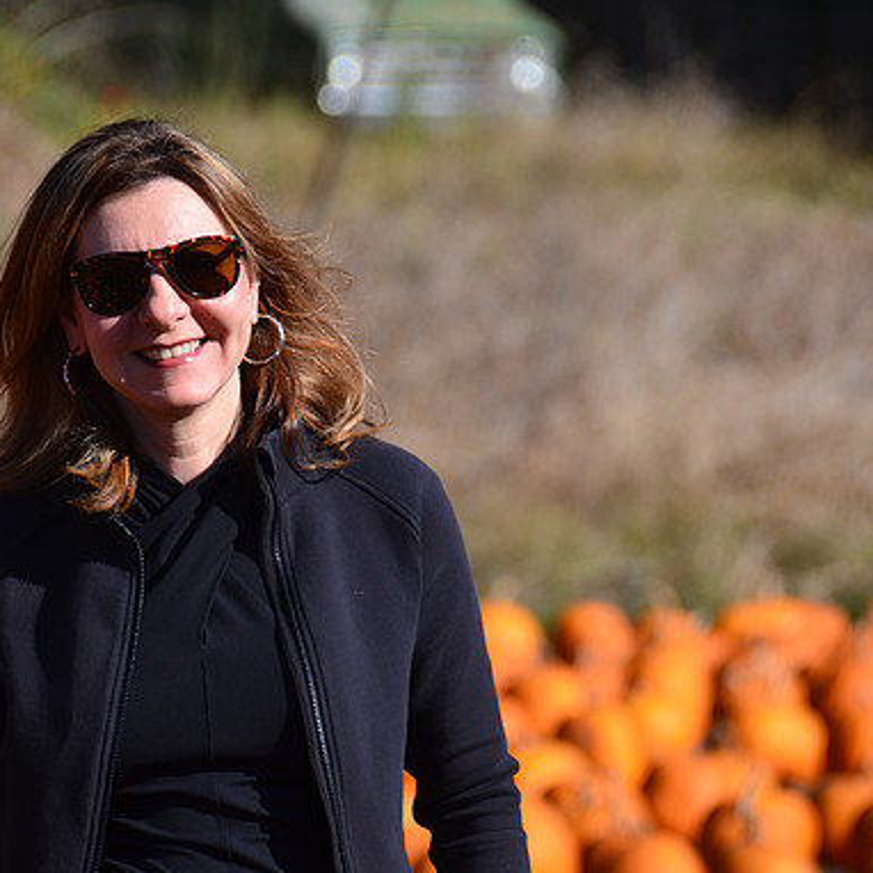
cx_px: 295
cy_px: 436
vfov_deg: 4.1
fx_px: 12126
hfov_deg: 4.1
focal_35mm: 425
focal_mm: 220
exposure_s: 1/800
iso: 200
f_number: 6.3
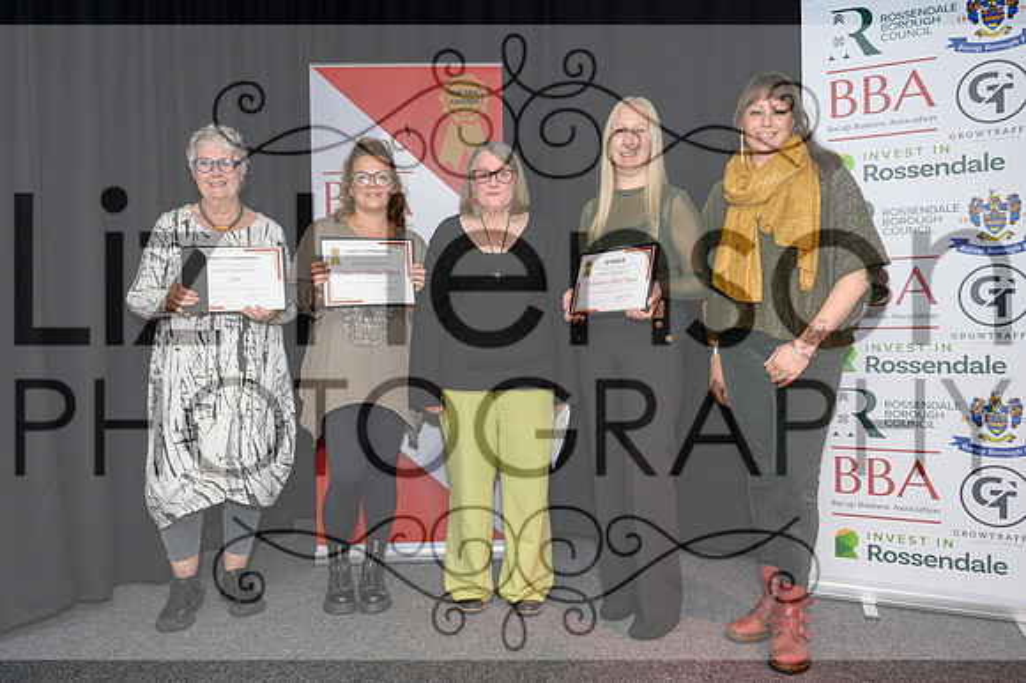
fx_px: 698
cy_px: 339
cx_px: 502
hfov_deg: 72.6
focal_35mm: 25
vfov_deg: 52.1
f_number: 4
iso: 1250
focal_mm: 24
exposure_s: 1/200
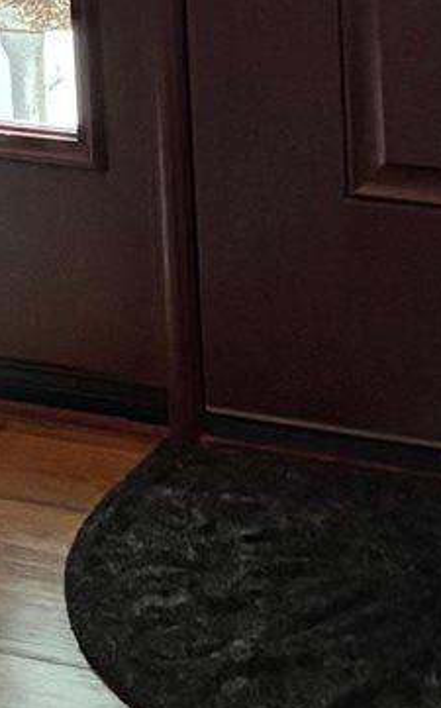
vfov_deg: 11.4
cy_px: -349
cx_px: -6
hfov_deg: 7.4
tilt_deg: -9.9
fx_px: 3391
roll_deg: +2.2
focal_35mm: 176
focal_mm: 5.96
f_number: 1.6
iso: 500
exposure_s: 1/40
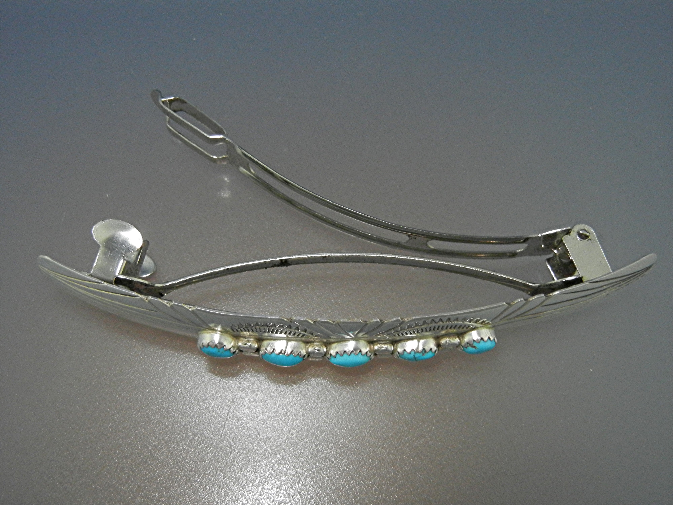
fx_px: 875
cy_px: 252
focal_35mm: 45
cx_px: 336
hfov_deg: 42.1
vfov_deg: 32.2
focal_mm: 8.1
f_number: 7.6
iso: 694
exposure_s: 1/30
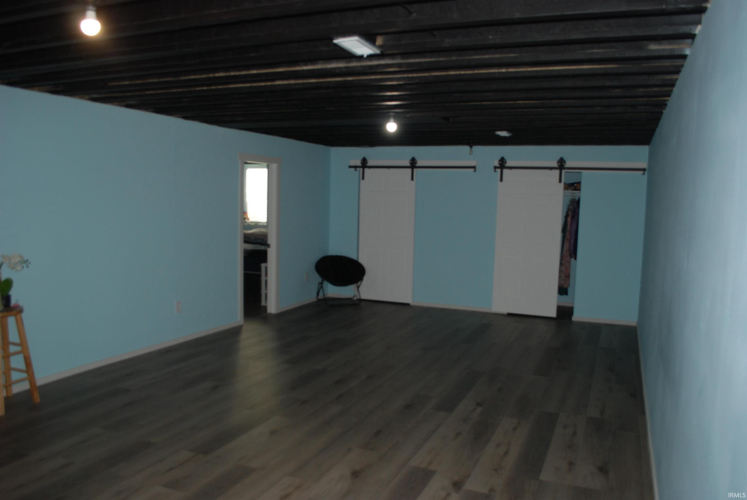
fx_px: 561
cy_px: 250
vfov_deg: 48.0
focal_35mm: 27
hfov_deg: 67.3
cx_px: 374
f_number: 3.5
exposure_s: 1/60
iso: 200
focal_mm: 18
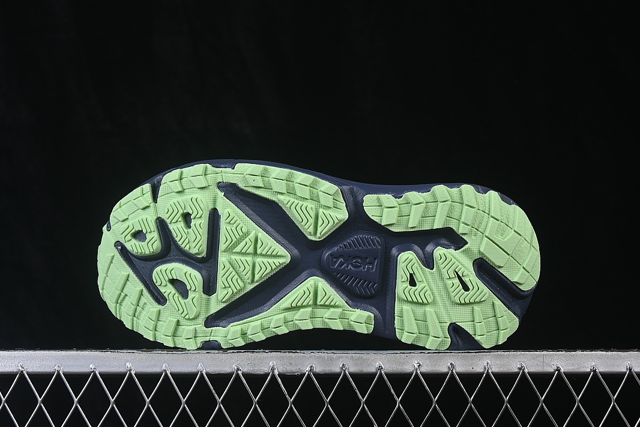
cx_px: 321
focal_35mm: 76
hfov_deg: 26.6
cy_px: 214
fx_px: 1351
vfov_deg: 18.0
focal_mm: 50
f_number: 8
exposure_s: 1/80
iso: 160
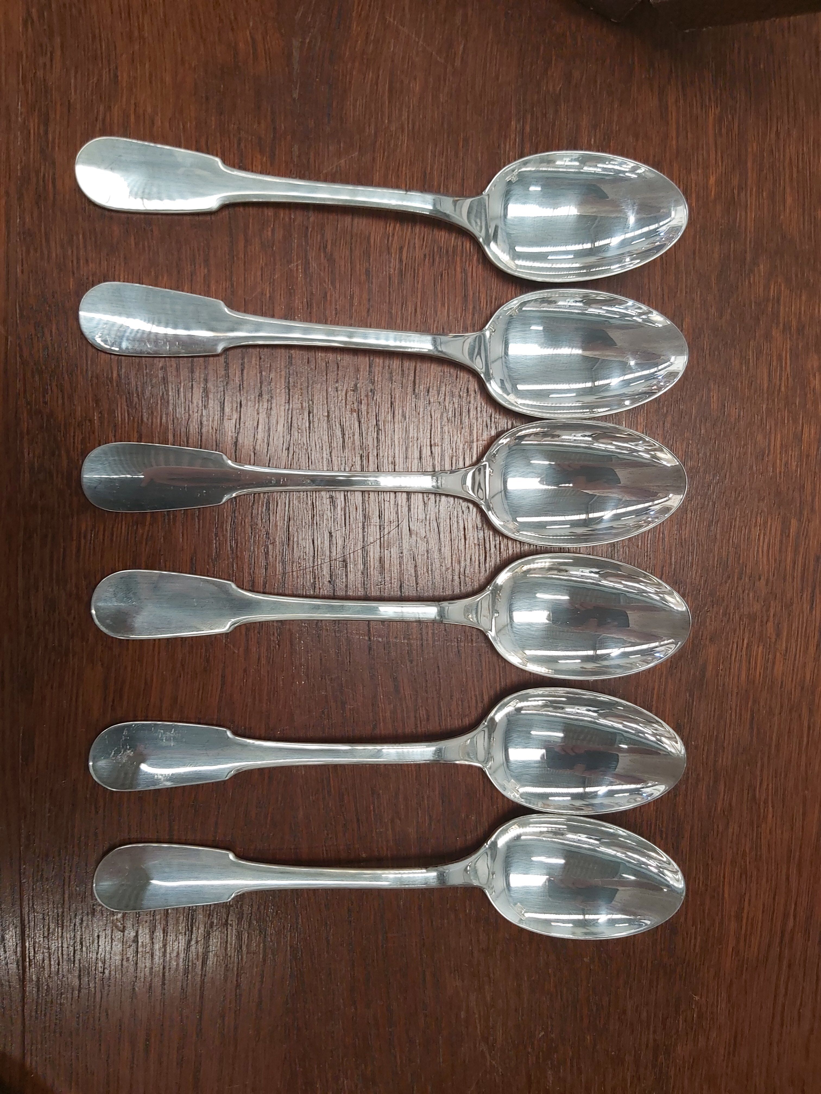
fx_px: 822
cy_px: 547
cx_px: 410
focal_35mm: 26
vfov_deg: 67.3
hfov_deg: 53.1
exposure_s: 1/50
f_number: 1.7
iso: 100
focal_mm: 3.92
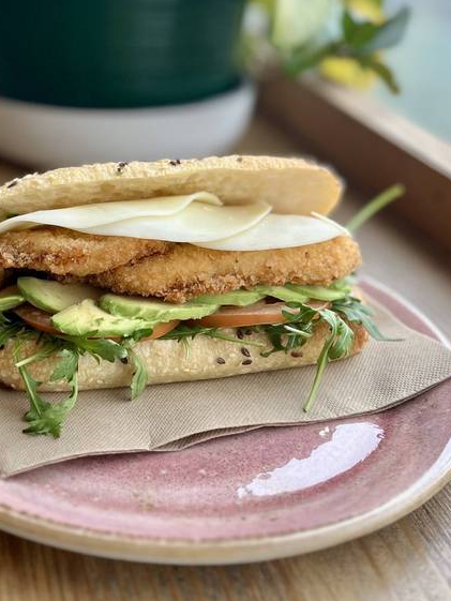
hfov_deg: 41.6
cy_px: 269
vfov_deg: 53.8
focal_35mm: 34
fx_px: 590
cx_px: 177
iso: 40
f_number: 1.6
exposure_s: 1/154
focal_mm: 5.1
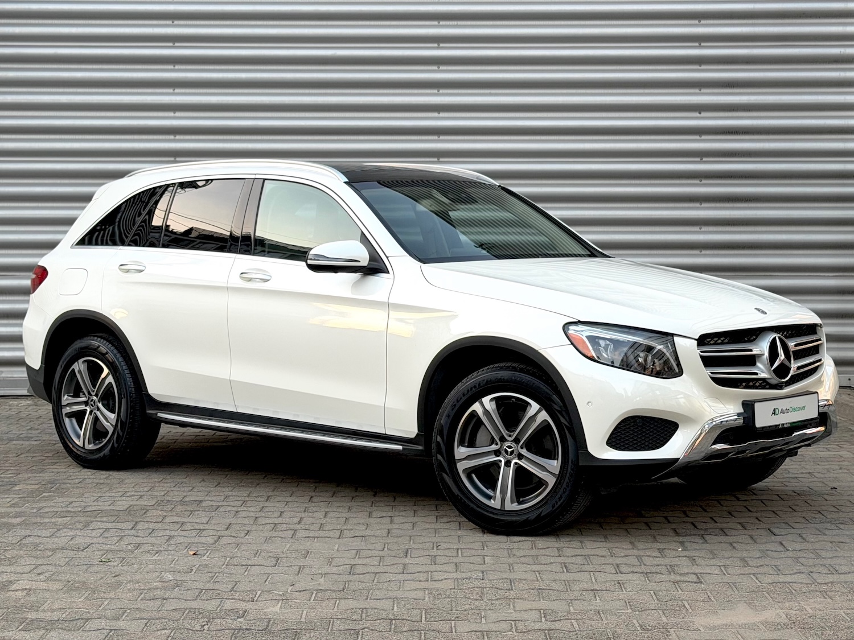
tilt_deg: +0.0
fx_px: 1184
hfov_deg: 39.7
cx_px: 427
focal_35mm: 48
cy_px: 320
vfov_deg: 30.3
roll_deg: +0.4
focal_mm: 6.76
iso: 100
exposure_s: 1/114
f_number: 1.78
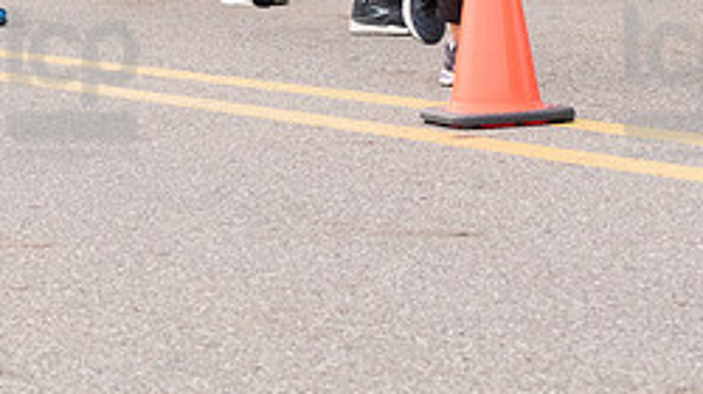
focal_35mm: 198
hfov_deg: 10.9
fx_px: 3687
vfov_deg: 6.0
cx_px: 381
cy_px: -222
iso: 4000
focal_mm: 70
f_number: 7.1
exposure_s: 1/1600
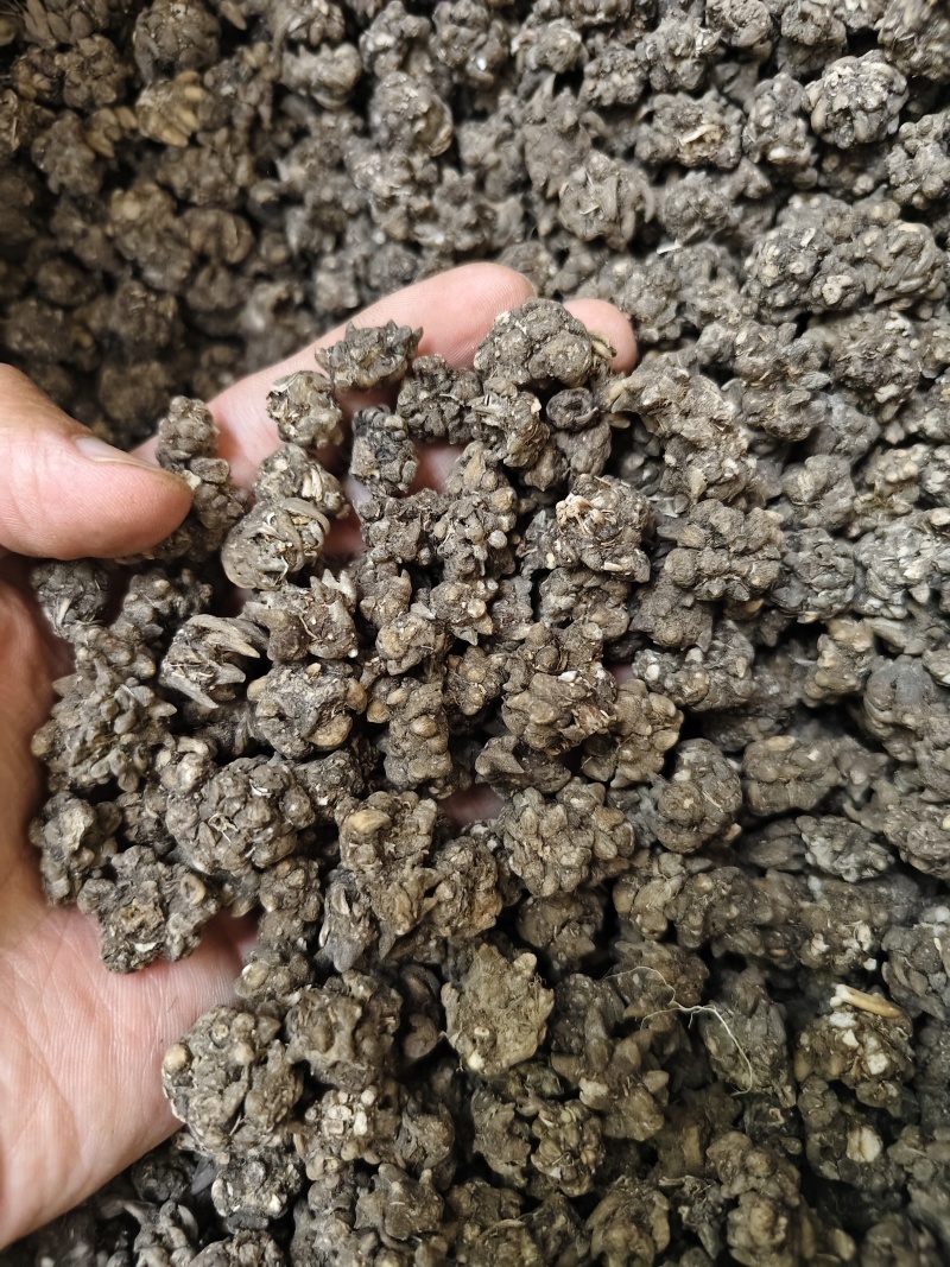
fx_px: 842
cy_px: 634
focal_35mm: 23
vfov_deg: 73.9
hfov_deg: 58.9
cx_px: 475
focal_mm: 5.56
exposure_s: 1/286
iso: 3547
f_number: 1.88
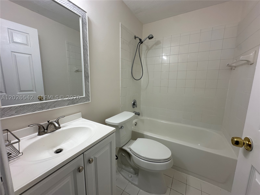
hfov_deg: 102.1
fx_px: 105
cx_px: 130
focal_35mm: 14
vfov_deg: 85.7
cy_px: 98
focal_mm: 2.22
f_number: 2.2
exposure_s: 1/134
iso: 40
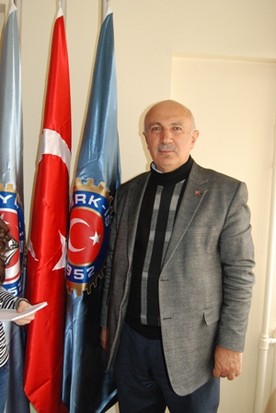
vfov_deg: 57.2
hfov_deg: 40.1
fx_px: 378
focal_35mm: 33
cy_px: 206
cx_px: 138
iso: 1600
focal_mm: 22
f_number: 5.6
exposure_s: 1/60
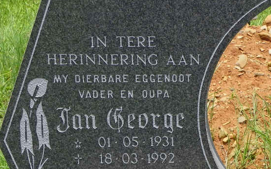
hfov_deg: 12.8
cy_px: 150
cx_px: 232
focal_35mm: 163
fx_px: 1204
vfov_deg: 8.0
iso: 64
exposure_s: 1/200
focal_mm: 12.6
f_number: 5
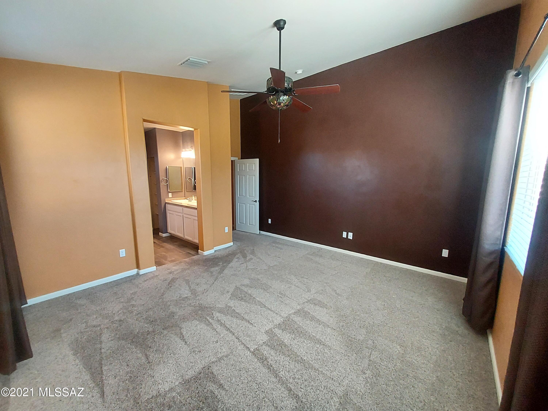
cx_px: 274
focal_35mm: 13
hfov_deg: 106.2
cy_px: 206
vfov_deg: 89.9
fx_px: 206
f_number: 2.2
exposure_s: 1/60
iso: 200
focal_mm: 1.42
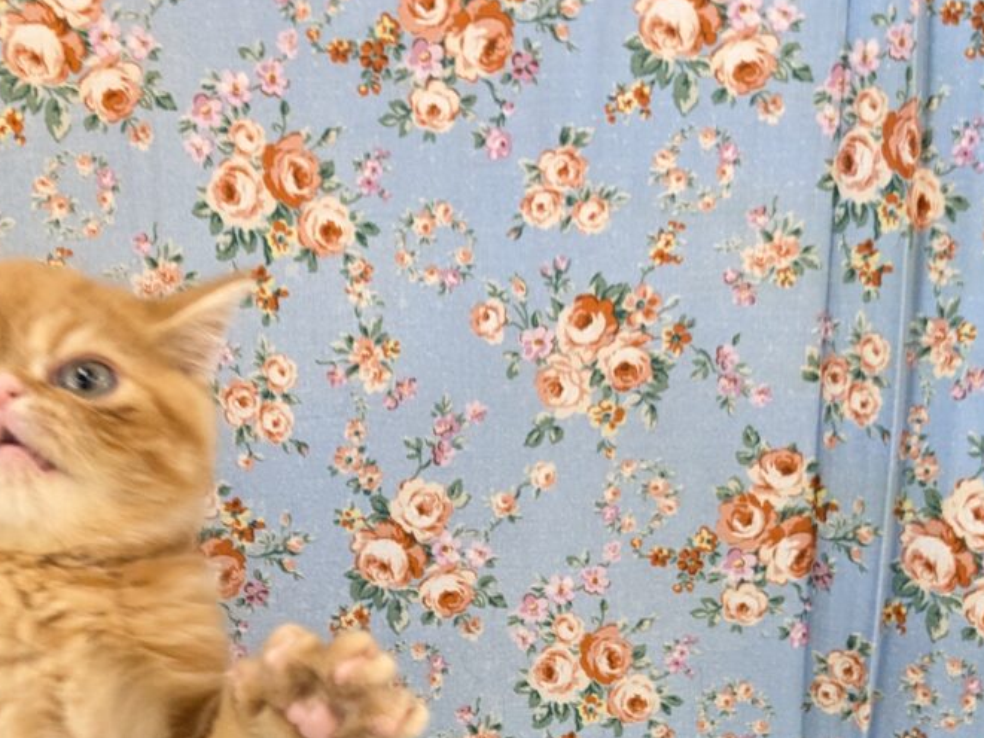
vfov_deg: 28.6
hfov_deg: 38.1
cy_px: 653
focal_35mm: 49
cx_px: 275
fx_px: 1393
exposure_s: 1/99.9
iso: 162
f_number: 1.73
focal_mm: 4.38
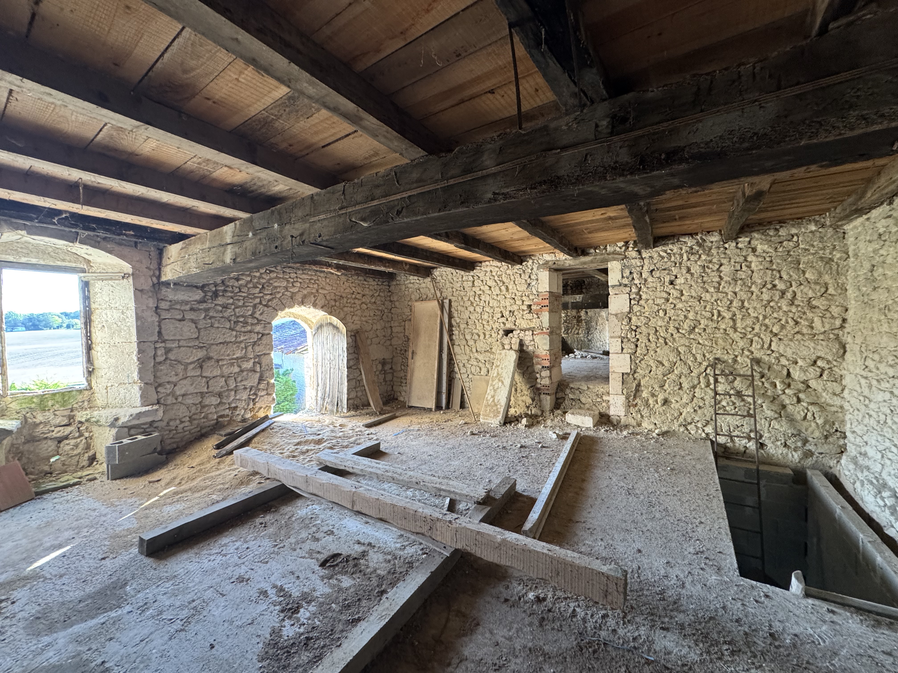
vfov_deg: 85.7
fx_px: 363
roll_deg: +1.7
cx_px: 449
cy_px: 336
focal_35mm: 14
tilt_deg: -1.6
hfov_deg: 102.1
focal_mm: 2.22
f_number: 2.2
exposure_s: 1/73
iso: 320
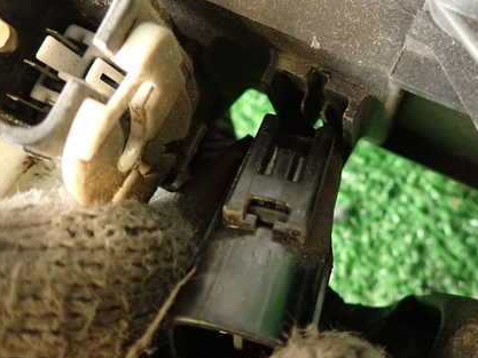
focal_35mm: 36
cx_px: 301
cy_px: 157
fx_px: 497
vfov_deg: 39.6
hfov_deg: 50.8
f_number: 2
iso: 320
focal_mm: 4.5
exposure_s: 1/30
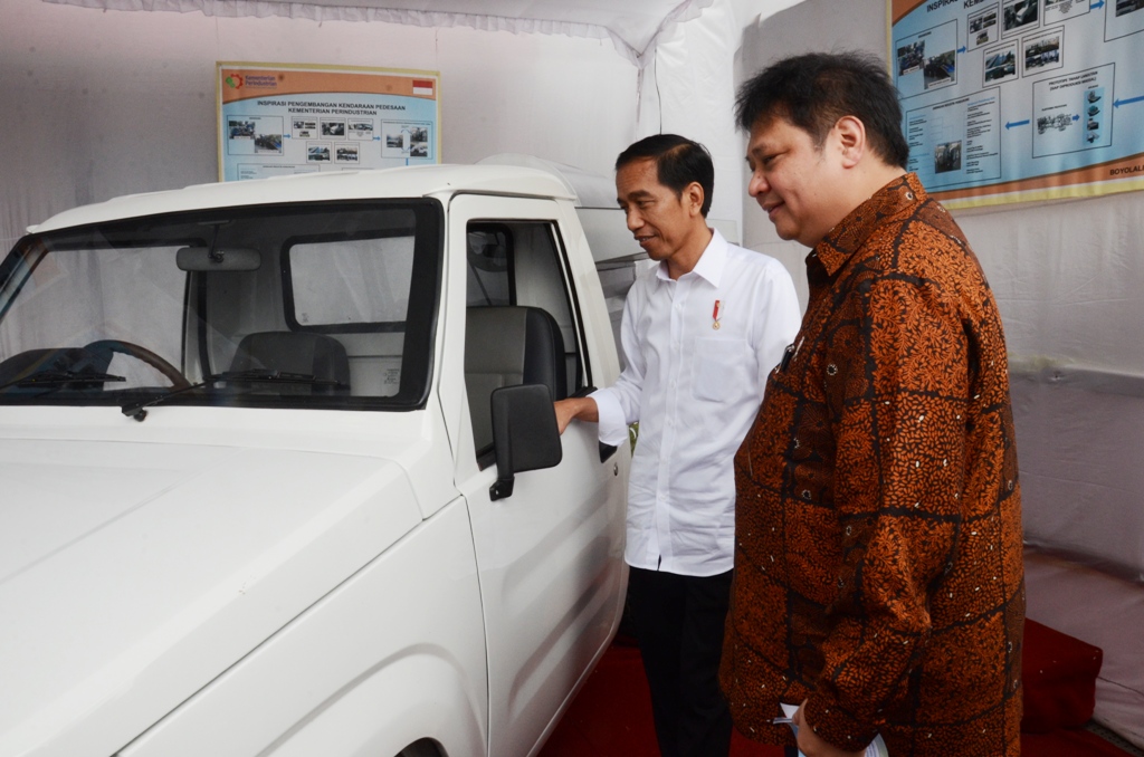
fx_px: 856
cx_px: 572
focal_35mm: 27
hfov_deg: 67.5
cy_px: 378
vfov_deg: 47.7
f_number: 20
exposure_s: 1/100
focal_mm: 18
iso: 800
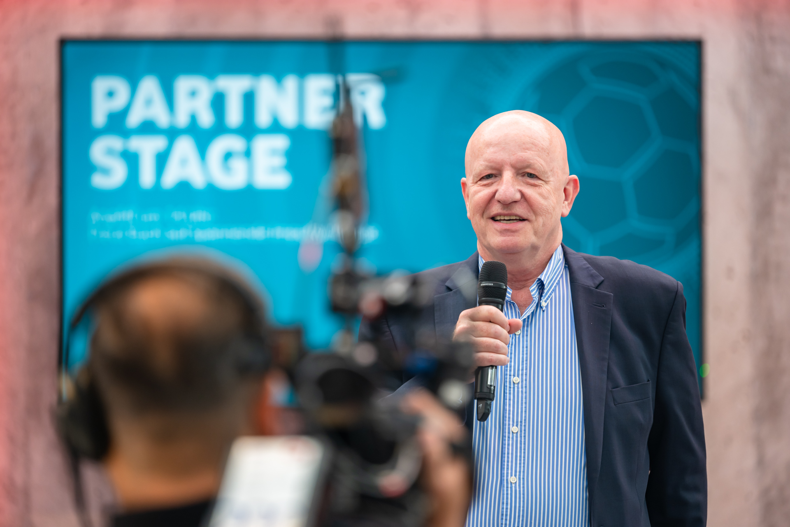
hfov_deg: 12.5
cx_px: 395
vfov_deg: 8.3
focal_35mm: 165
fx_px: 3621
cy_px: 264
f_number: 2.8
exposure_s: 1/500
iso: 500
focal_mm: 165
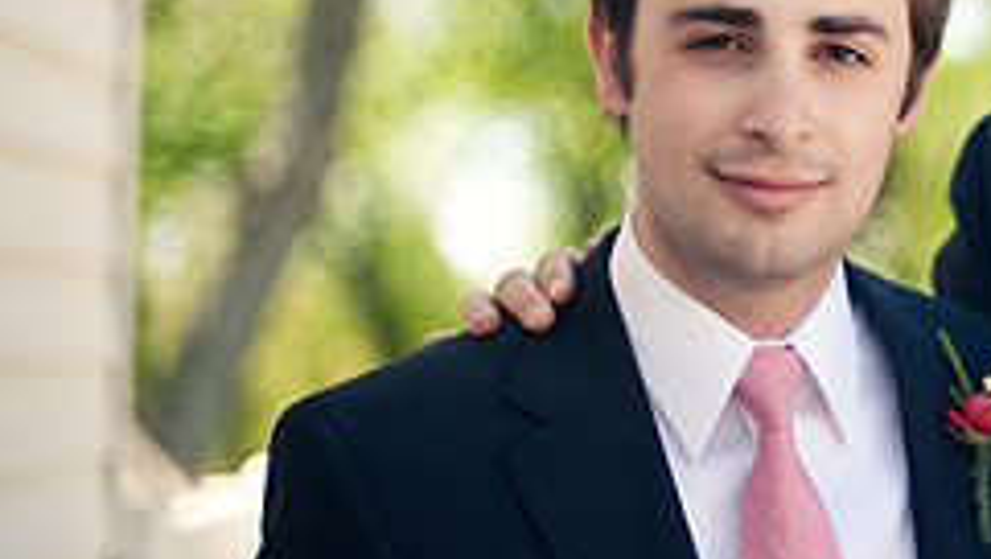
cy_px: 185
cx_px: 1123
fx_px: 3314
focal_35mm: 126
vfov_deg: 9.6
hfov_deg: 16.4
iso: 200
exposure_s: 1/2000
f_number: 1.4
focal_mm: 50
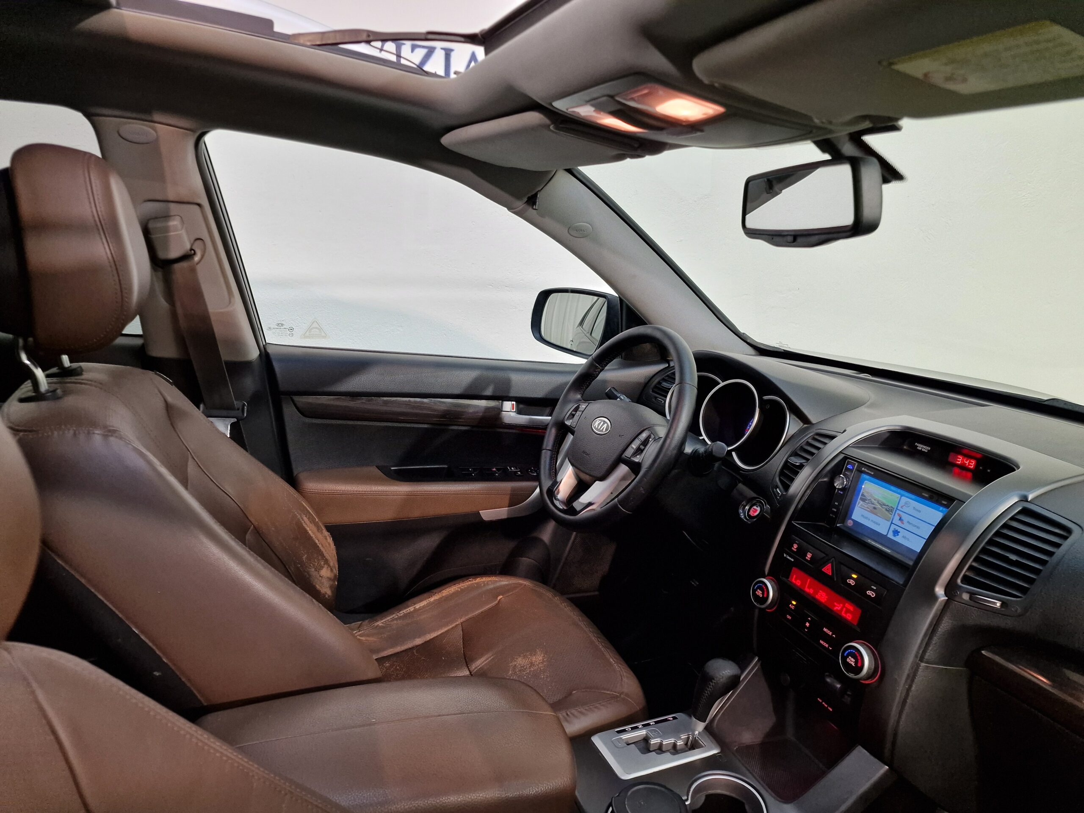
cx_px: 542
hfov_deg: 73.9
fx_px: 720
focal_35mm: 23
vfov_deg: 58.9
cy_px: 406
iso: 250
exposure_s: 1/100
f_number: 1.8
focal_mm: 6.4
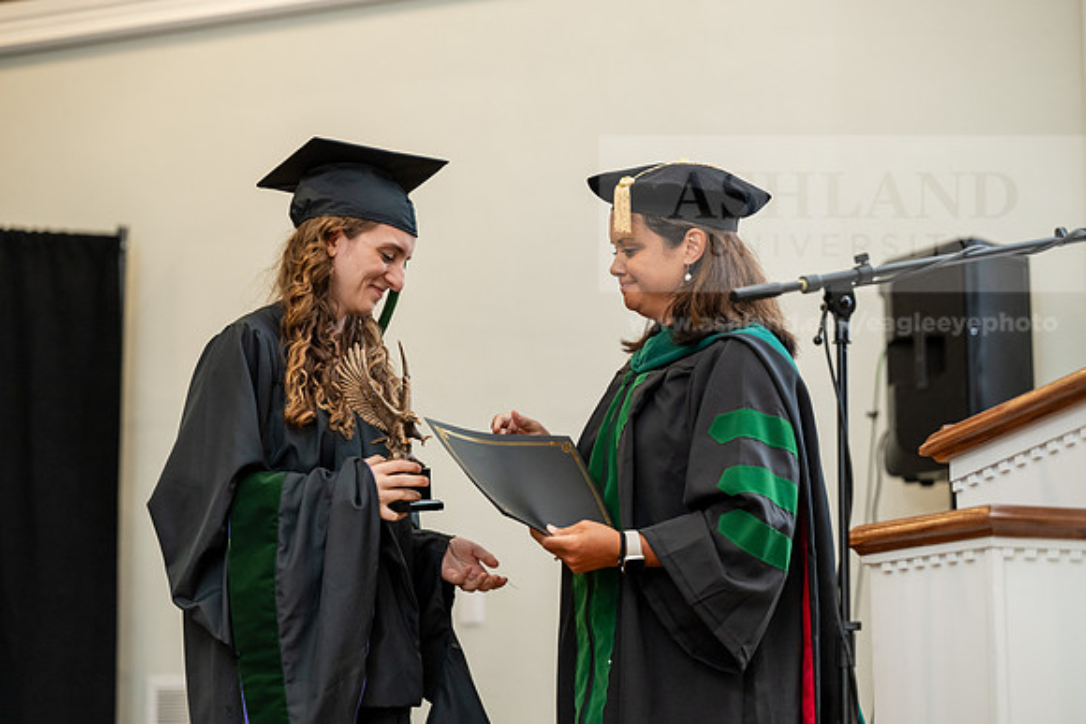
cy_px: 362
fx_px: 3168
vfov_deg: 13.0
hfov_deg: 19.5
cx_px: 543
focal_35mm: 105
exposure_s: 1/200
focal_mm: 105
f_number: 3.2
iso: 1600
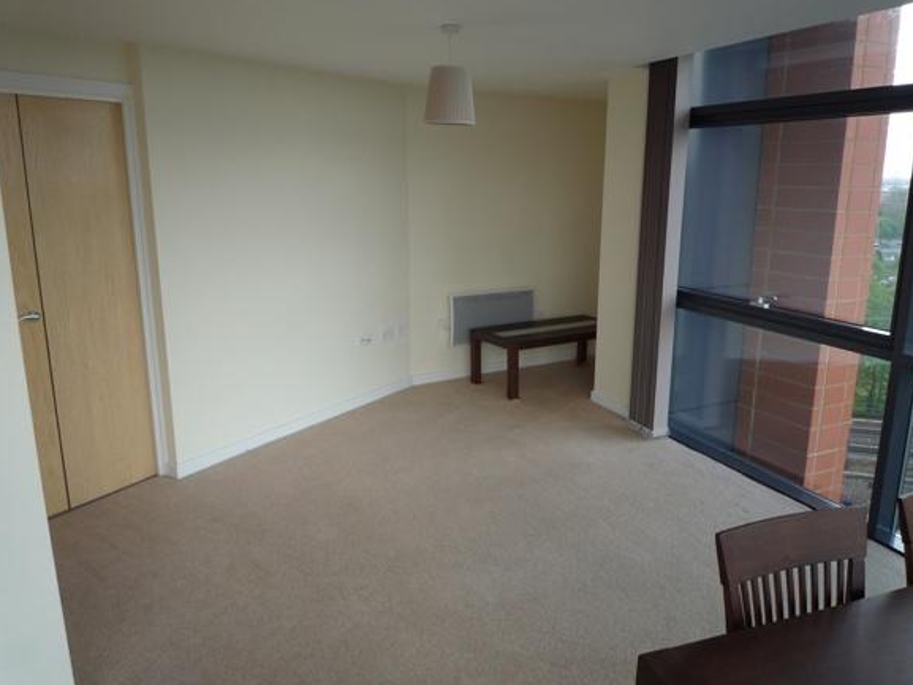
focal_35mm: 26
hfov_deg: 67.3
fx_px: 686
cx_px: 470
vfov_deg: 53.1
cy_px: 335
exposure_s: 1/160
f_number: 2.8
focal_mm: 4.4
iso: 100
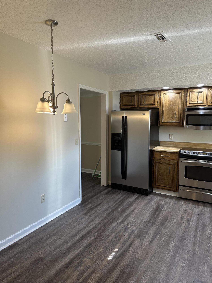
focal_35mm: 24
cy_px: 142
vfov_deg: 71.6
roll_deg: +0.9
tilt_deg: -5.7
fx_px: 196
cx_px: 106
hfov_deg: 56.8
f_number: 1.78
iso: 125
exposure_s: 1/60
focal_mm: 6.86
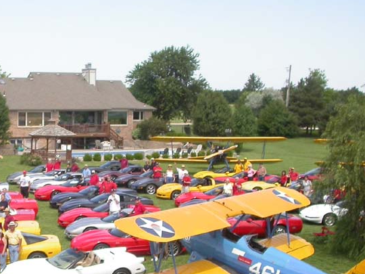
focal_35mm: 72
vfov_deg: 20.3
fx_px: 759
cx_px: 67
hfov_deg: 26.5
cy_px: 211
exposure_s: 1/1000
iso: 100
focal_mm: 7.85
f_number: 2.6
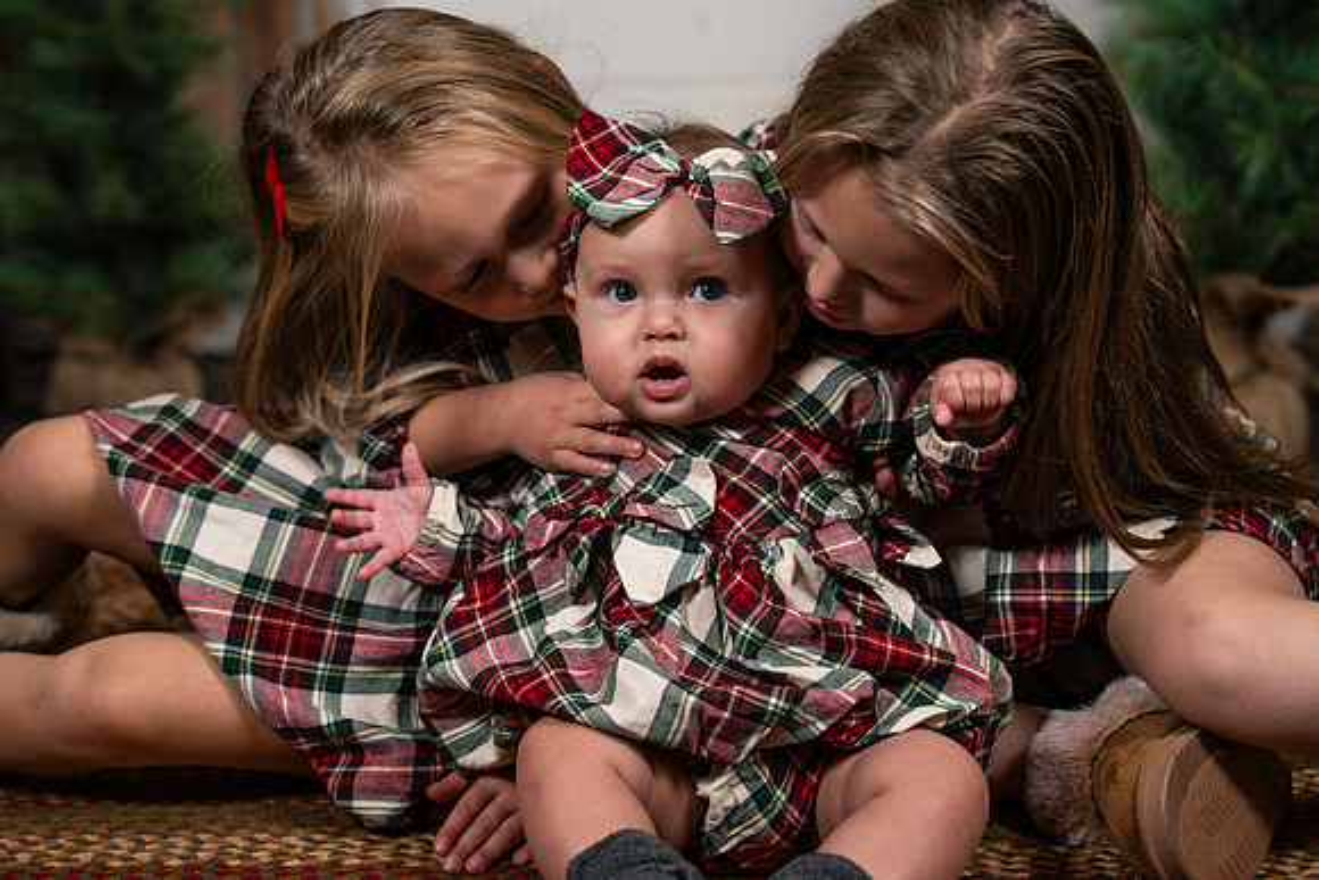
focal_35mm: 70
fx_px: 2565
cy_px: 440
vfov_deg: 19.5
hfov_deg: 28.8
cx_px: 660
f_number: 4
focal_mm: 70
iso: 250
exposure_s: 1/250
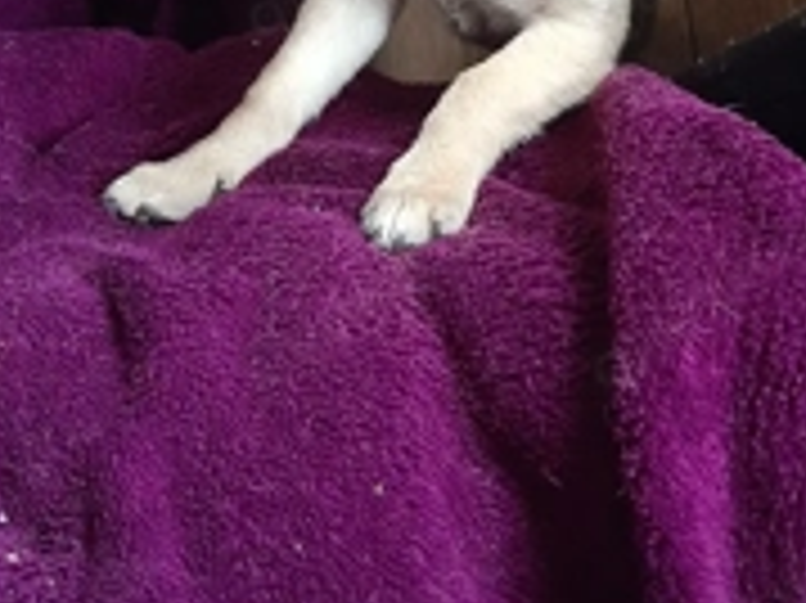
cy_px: -14
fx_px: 1350
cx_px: 473
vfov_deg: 24.0
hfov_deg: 33.2
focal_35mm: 58
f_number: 1.7
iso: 320
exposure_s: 1/25
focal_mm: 3.93
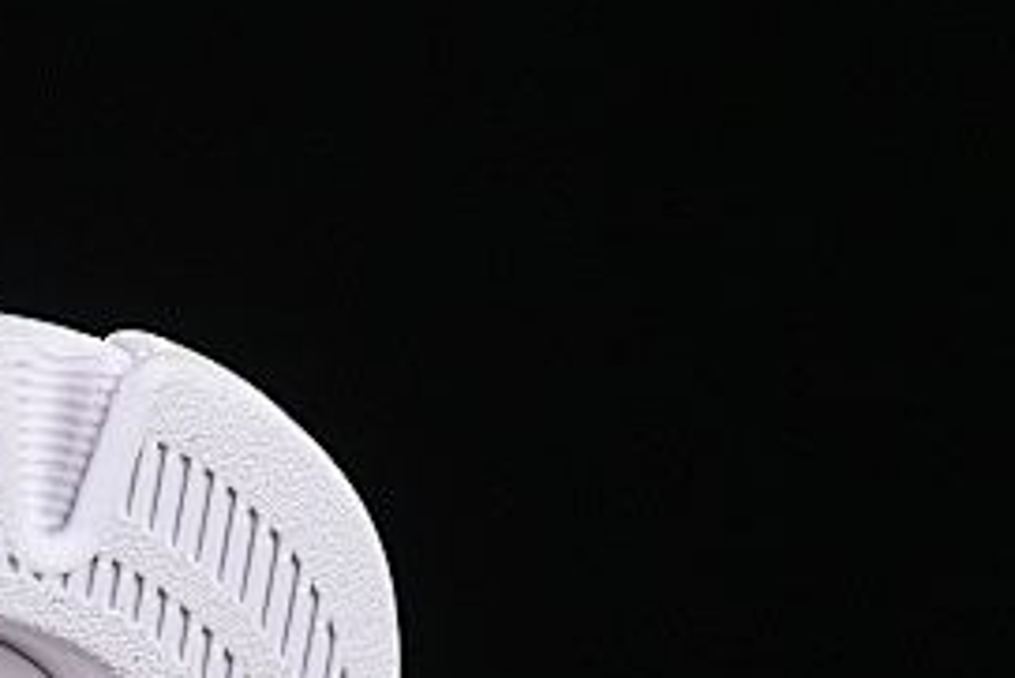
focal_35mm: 299
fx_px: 8434
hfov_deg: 6.7
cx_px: -970
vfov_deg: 4.6
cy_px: 337
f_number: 8
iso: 160
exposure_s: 1/125
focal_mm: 50
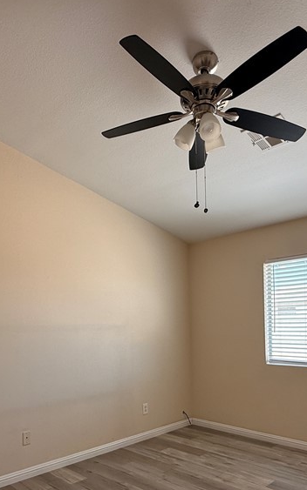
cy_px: 324
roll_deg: +1.3
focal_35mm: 27
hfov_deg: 46.0
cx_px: 150
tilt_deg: +0.0
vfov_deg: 66.7
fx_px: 361
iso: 64
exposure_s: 1/111
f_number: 2.2
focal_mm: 2.22
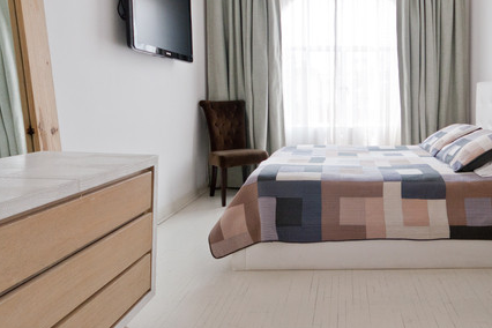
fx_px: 369
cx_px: 344
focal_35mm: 27
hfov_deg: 64.9
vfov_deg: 47.3
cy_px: 115
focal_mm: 12
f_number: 4.5
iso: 250
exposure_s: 1/100
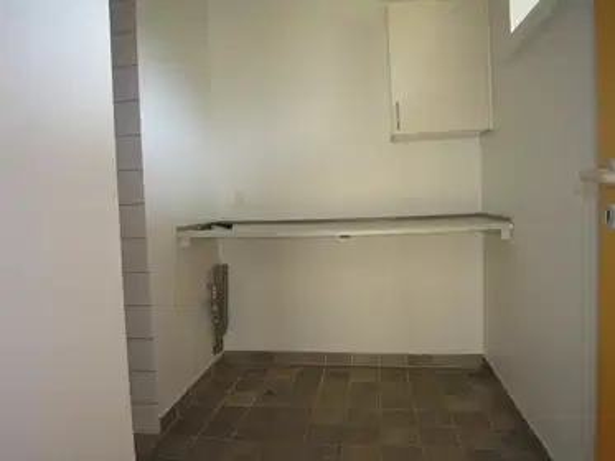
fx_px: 427
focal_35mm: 24
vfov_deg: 56.8
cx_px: 308
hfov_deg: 71.6
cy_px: 230
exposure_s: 1/30.4
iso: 50
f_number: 2.6
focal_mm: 6.1
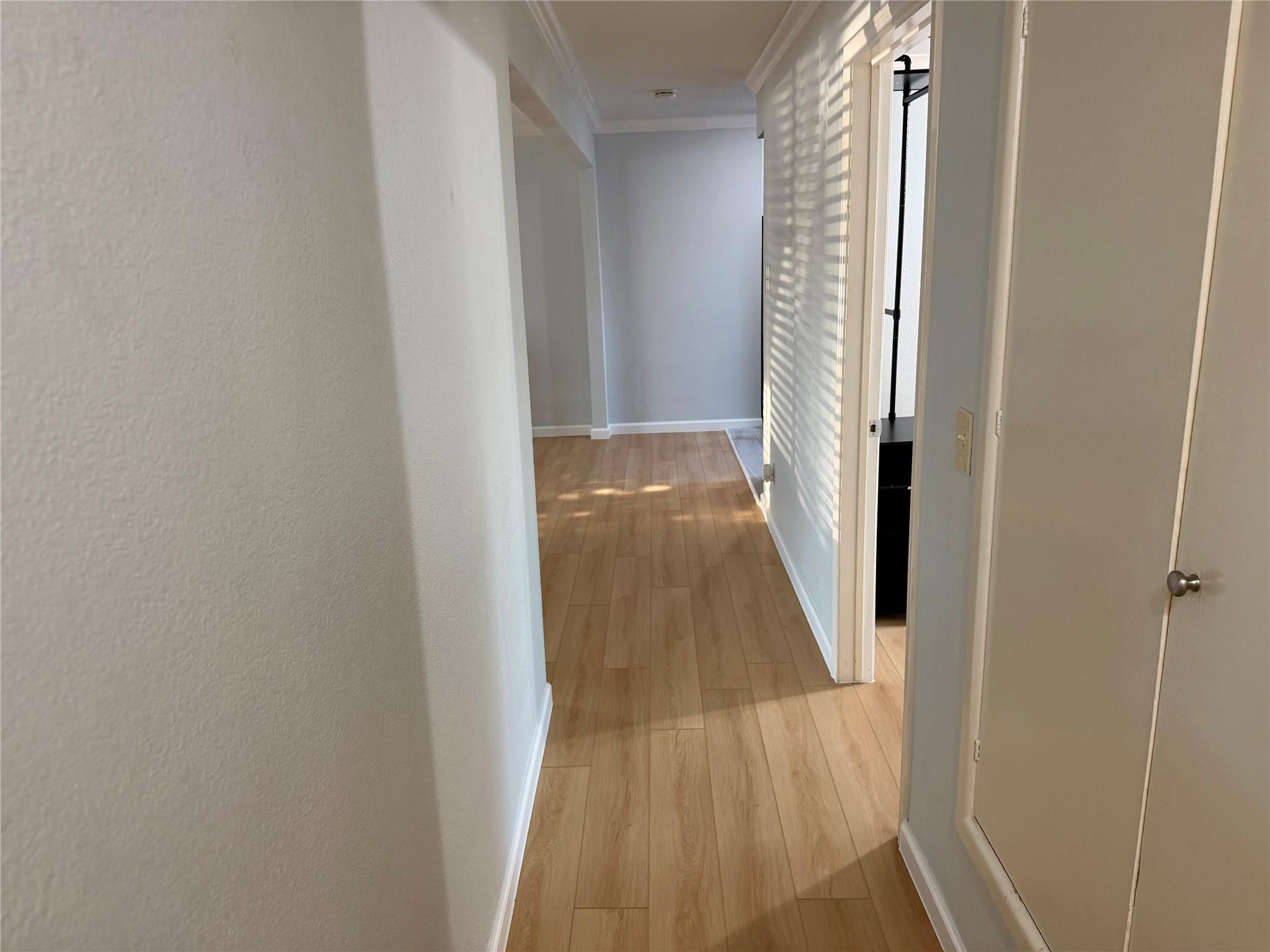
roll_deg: +0.9
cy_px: 476
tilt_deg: -10.5
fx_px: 881
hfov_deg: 71.6
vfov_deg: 56.8
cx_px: 635
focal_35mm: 24
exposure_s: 1/60
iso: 200
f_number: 1.78
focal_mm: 6.76
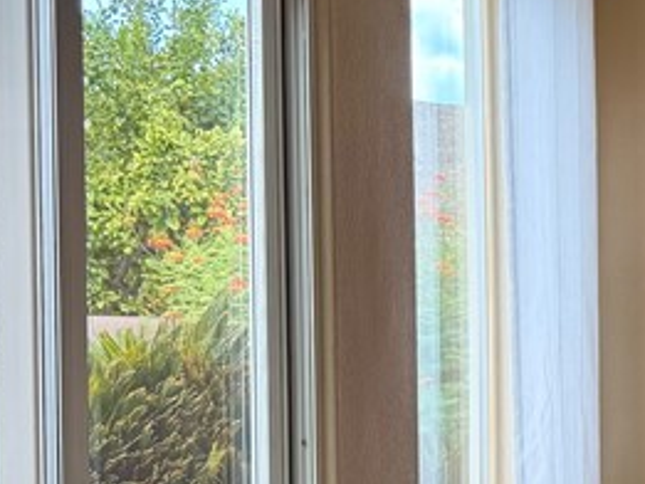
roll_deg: +0.2
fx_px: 1752
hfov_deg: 18.7
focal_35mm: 94
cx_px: 934
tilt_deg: -2.7
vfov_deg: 15.5
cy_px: 474
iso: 64
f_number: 1.78
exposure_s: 1/165
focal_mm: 6.76
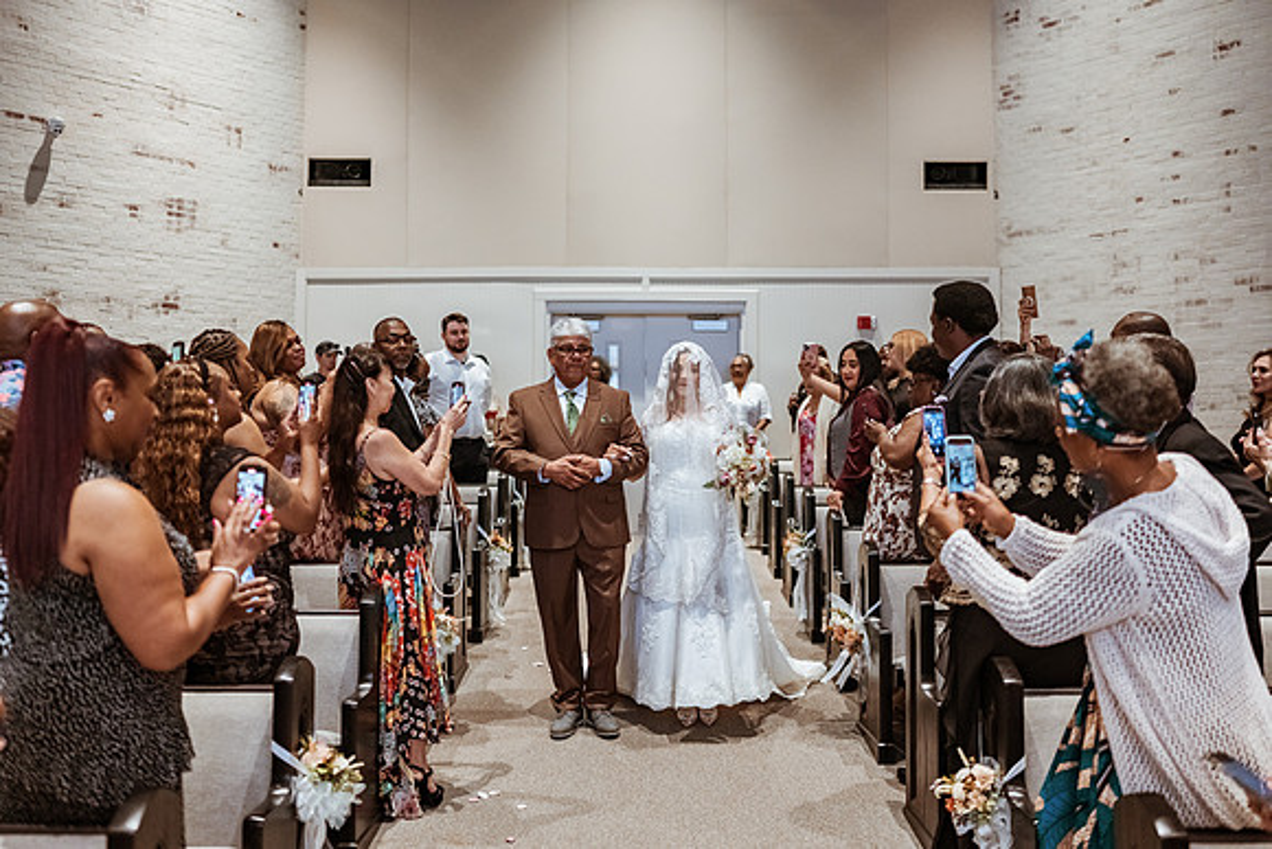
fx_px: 1237
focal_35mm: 35
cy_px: 424
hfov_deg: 54.4
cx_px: 636
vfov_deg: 37.9
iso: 1250
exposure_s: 1/500
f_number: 1.8
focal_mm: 35
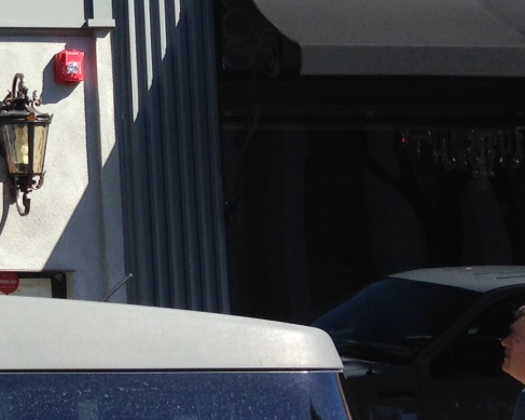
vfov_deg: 14.1
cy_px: 27
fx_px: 1677
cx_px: -278
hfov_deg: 16.2
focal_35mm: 108
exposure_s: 1/985
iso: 50
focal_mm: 4.12
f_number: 2.4
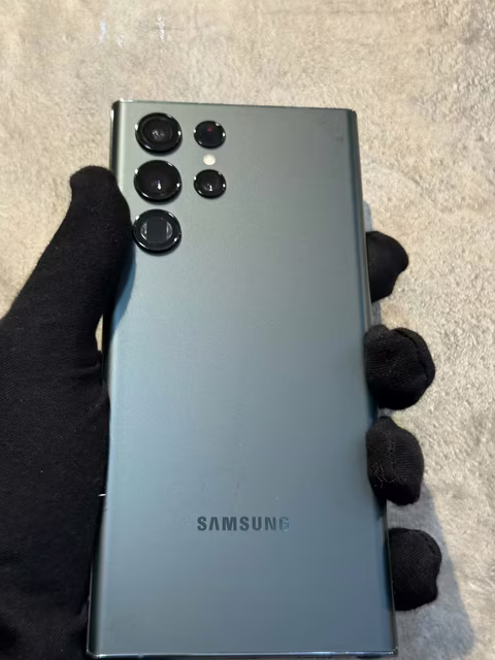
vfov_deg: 39.7
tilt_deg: +10.8
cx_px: 248
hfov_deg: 30.3
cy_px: 330
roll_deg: -1.9
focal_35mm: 48
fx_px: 915
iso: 125
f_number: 1.78
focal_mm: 6.76
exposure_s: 1/50
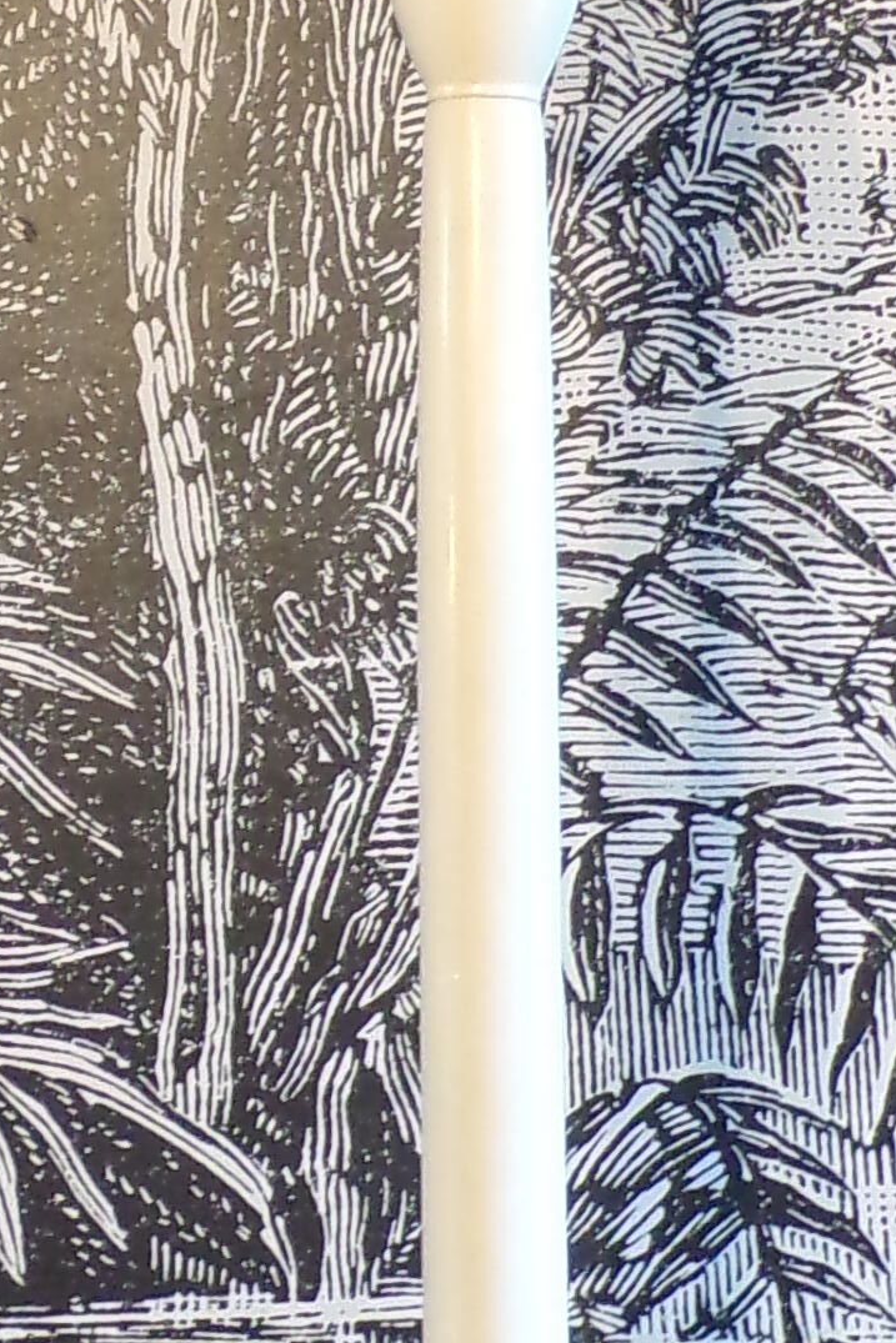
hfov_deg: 12.8
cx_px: 371
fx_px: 3993
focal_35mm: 107
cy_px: 324
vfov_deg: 19.0
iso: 355
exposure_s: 1/17
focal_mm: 4.3
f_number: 3
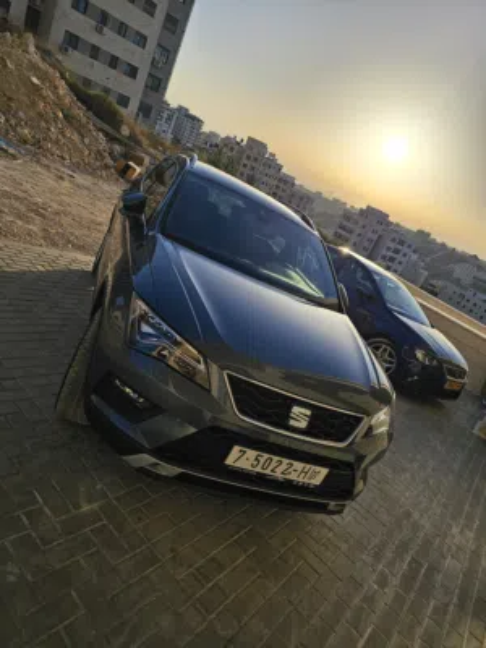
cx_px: 243
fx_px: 431
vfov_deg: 73.9
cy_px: 324
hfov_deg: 58.9
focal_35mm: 23
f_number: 1.7
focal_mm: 6.3
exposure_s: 1/1321
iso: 16
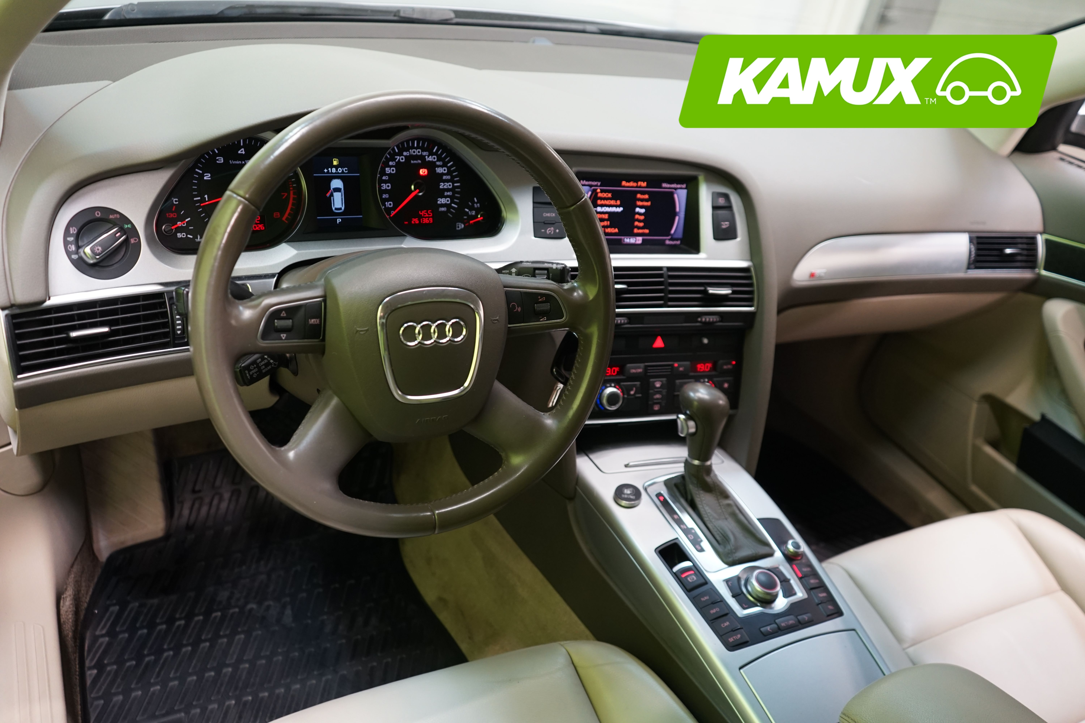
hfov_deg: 61.9
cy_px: 362
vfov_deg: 43.6
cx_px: 542
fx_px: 904
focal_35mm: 30
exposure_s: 1/30
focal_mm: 30
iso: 800
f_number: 3.5
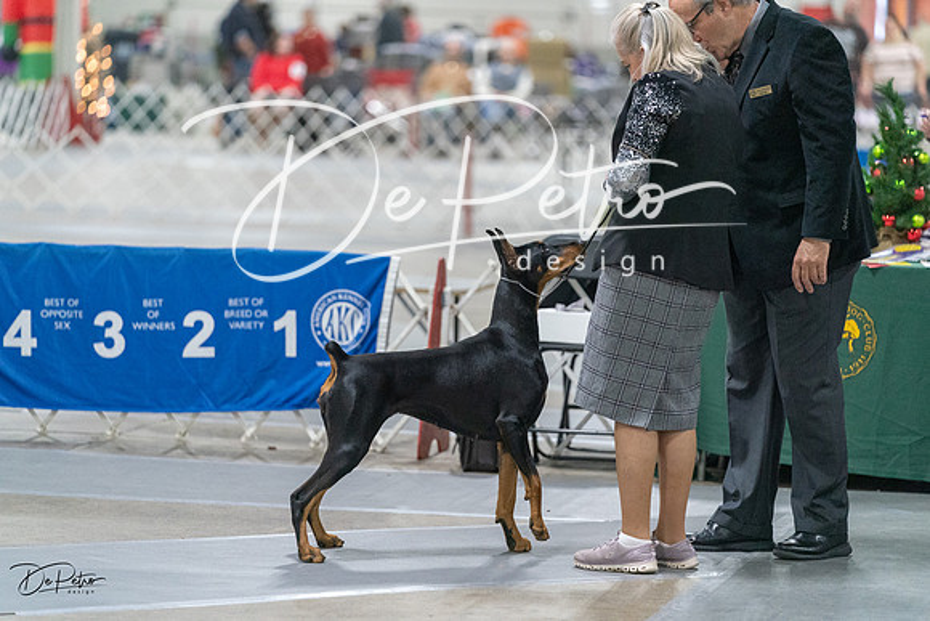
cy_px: 310
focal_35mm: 174
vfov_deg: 7.9
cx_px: 465
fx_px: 4496
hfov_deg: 11.8
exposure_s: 1/320
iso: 6400
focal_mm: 174
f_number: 2.8
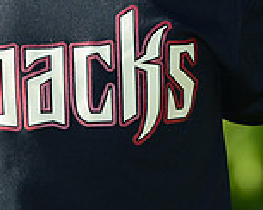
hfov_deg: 2.9
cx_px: 55
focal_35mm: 659
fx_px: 5123
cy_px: -87
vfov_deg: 2.3
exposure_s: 1/500
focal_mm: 185
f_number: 5.6
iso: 200
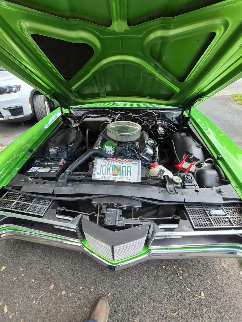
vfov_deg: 106.2
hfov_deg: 89.9
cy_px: 161
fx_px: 121
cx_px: 121
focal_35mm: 13
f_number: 2.2
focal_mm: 1.7
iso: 64
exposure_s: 1/120
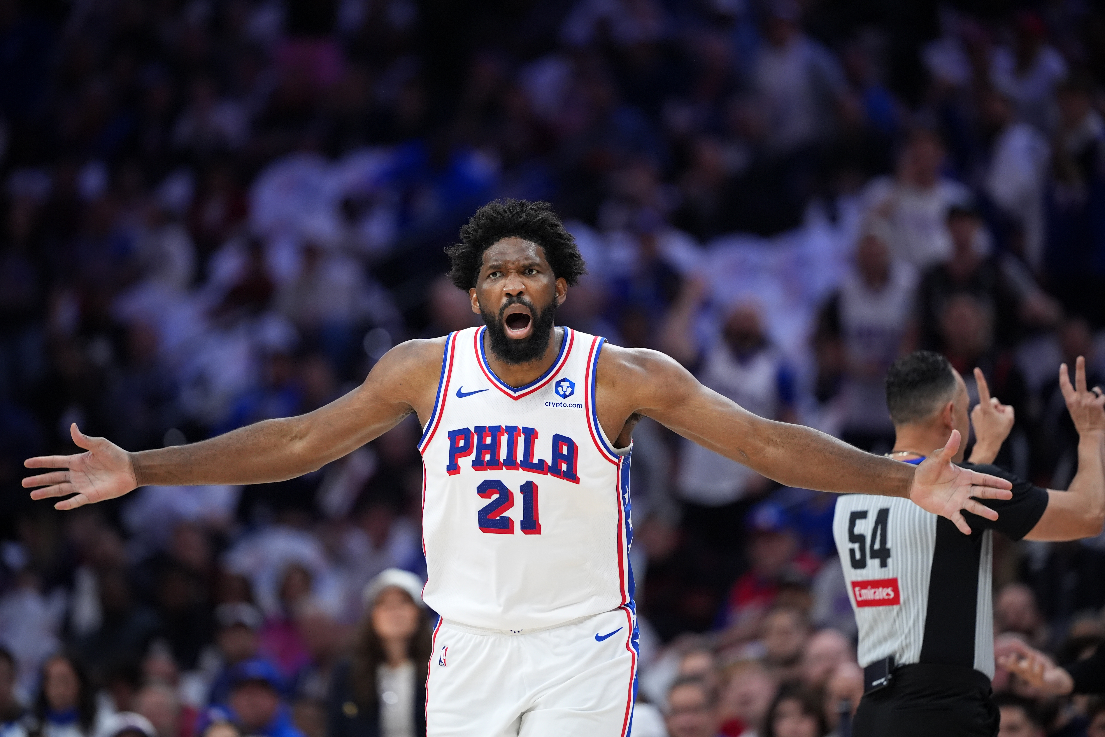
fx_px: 9208
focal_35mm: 300
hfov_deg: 6.9
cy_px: 368
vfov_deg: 4.6
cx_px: 552
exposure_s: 1/1600
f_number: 2.8
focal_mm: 300
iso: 3200
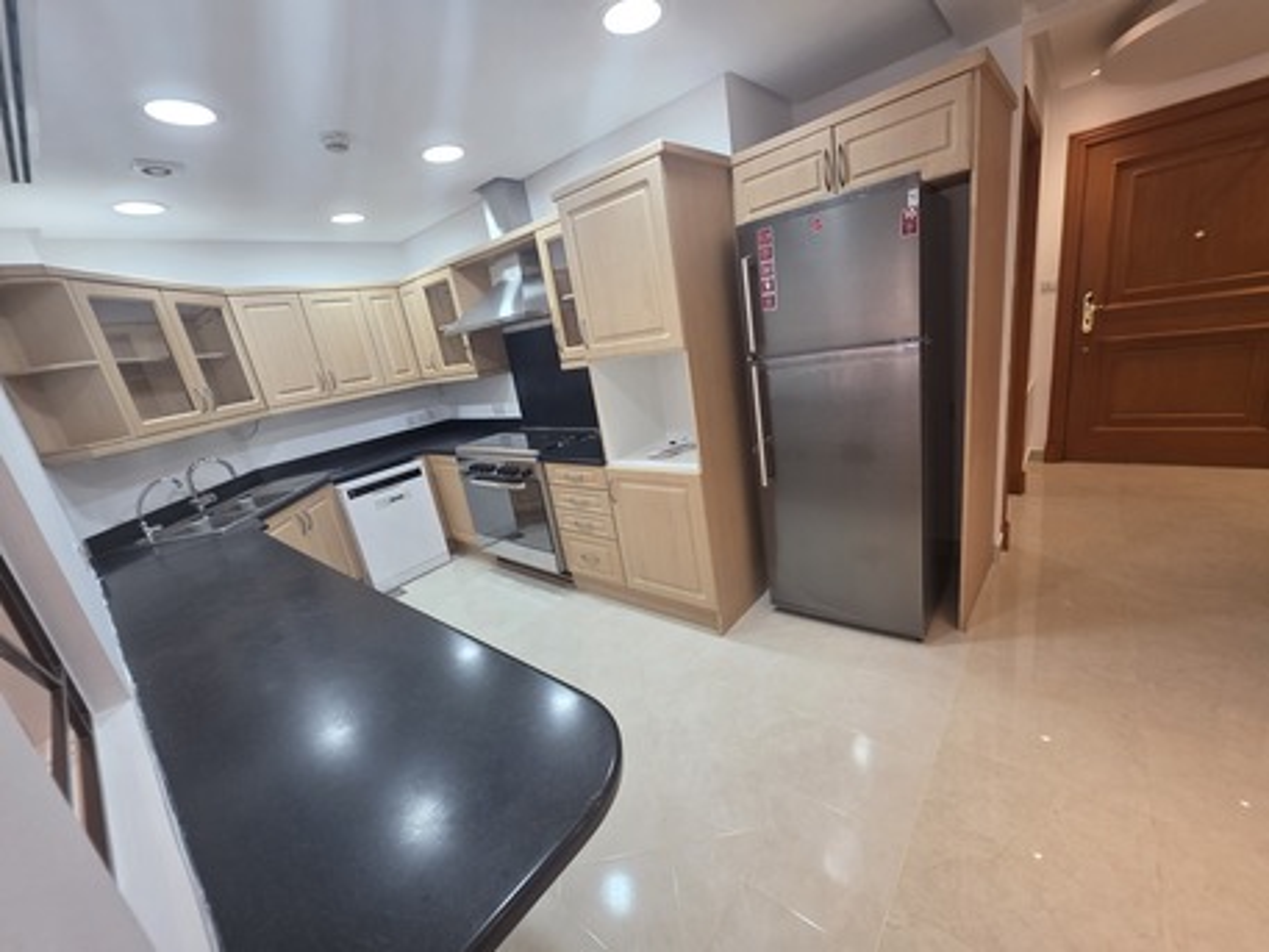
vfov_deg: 89.9
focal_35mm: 13
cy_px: 476
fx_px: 477
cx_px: 634
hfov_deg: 106.2
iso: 125
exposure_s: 1/100
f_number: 1.9
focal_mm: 2.2
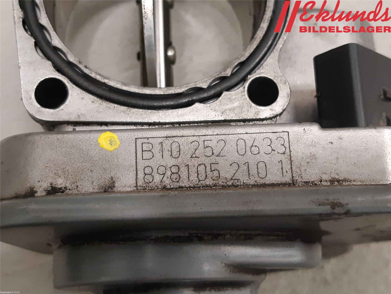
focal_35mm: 26
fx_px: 294
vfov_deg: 53.1
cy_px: 147
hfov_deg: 67.3
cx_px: 196
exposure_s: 1/50
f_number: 1.7
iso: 250
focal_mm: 3.93
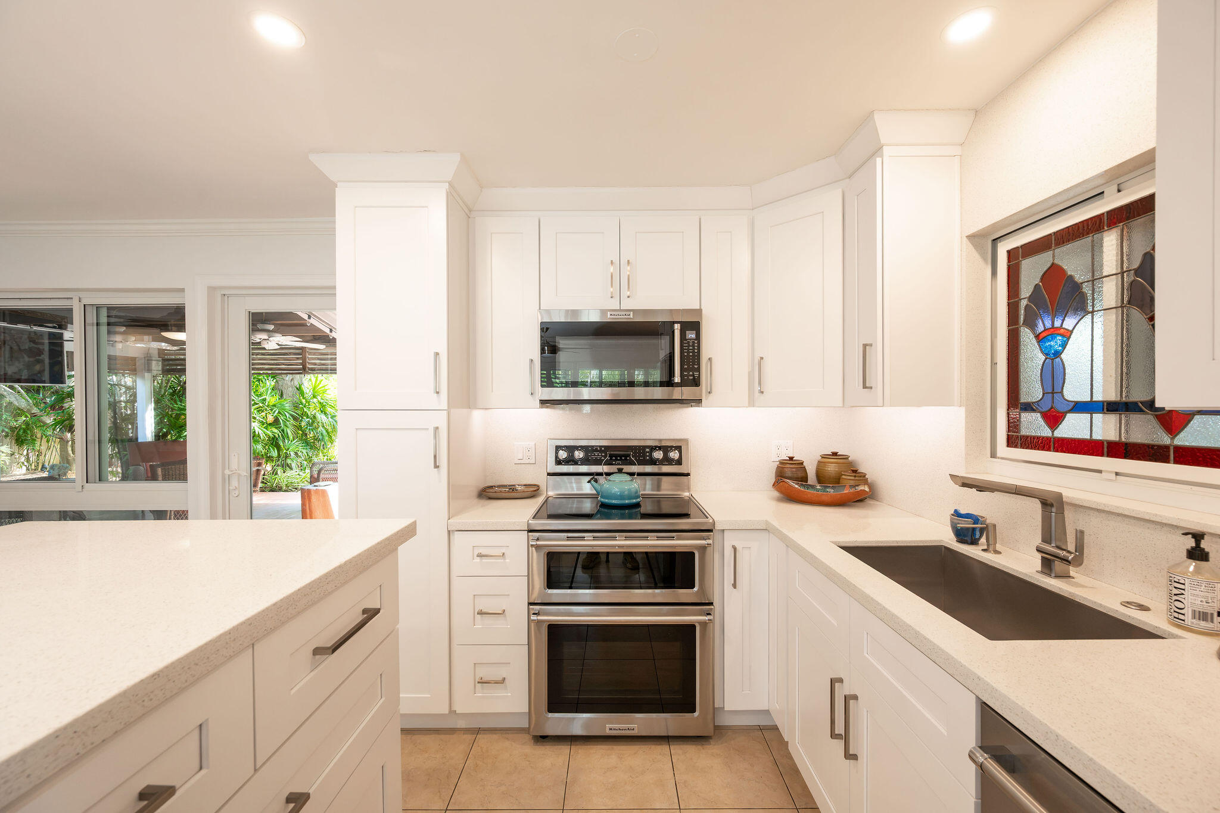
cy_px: 406
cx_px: 610
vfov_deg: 81.2
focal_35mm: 14
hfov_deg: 104.3
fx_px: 474
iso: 1000
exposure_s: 1/50
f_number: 8
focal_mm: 14
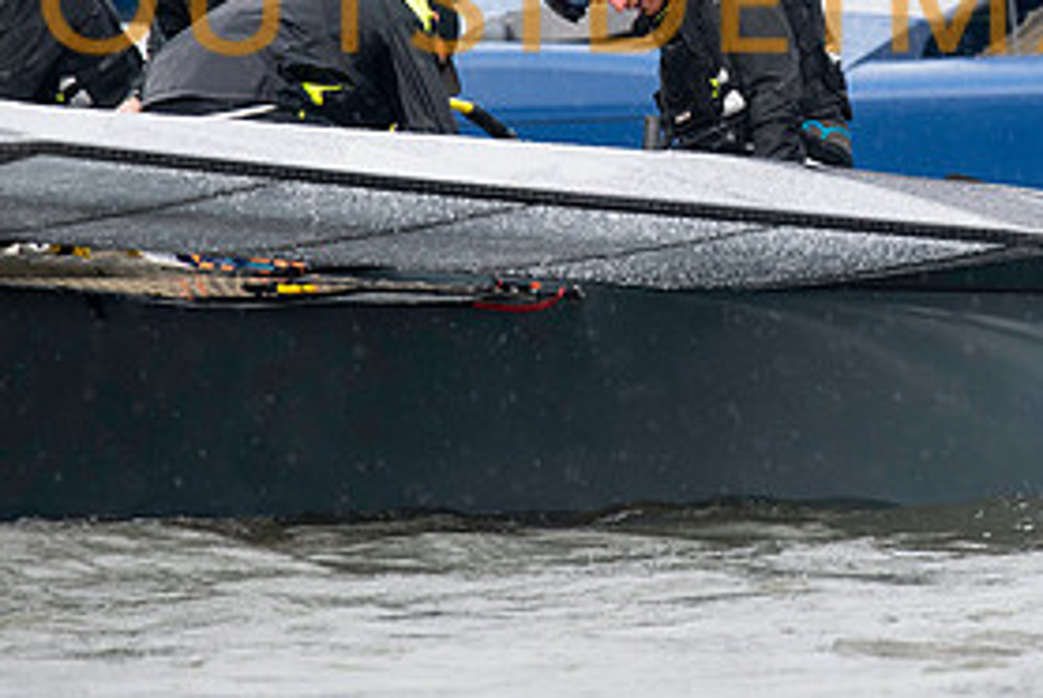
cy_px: -24
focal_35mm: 938
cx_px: 848
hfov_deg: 2.2
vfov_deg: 1.5
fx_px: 27204
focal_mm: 300
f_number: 5
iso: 640
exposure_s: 1/640
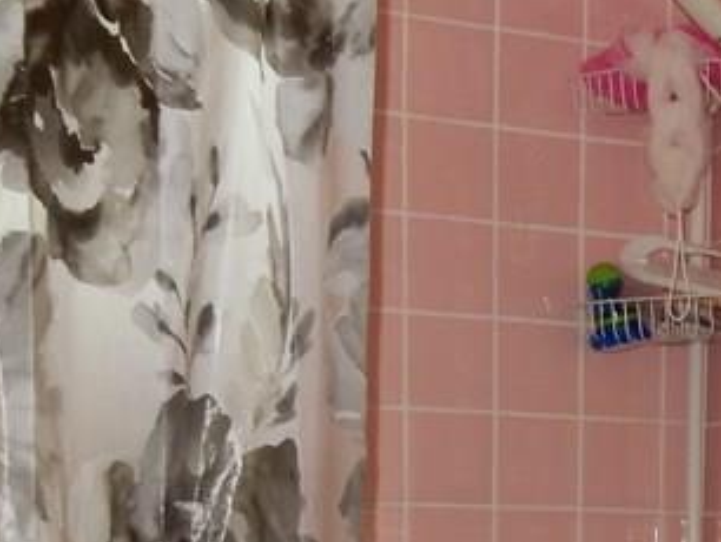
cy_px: 787
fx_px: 2022
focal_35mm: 97
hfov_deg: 19.4
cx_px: 775
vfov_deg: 14.4
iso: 200
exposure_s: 1/30
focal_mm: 5.2
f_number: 3.7
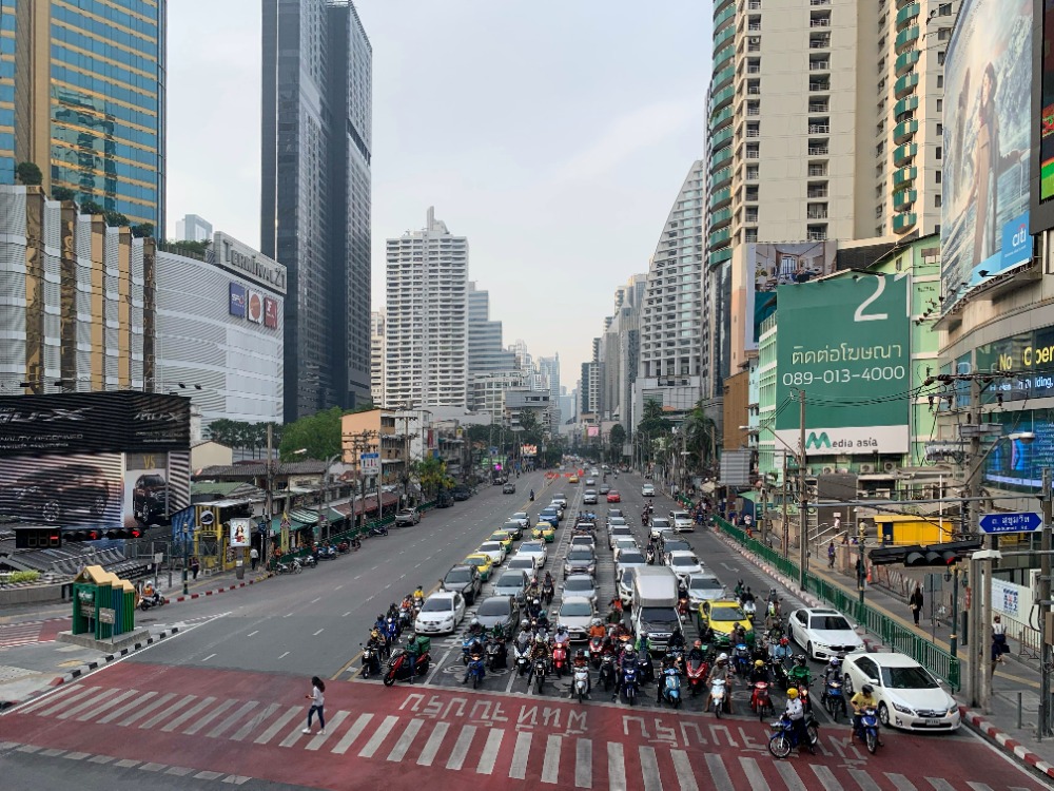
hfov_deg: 67.3
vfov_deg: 53.1
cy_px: 396
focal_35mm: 26
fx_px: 792
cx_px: 527
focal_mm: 4.25
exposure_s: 1/771
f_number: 1.8
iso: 25
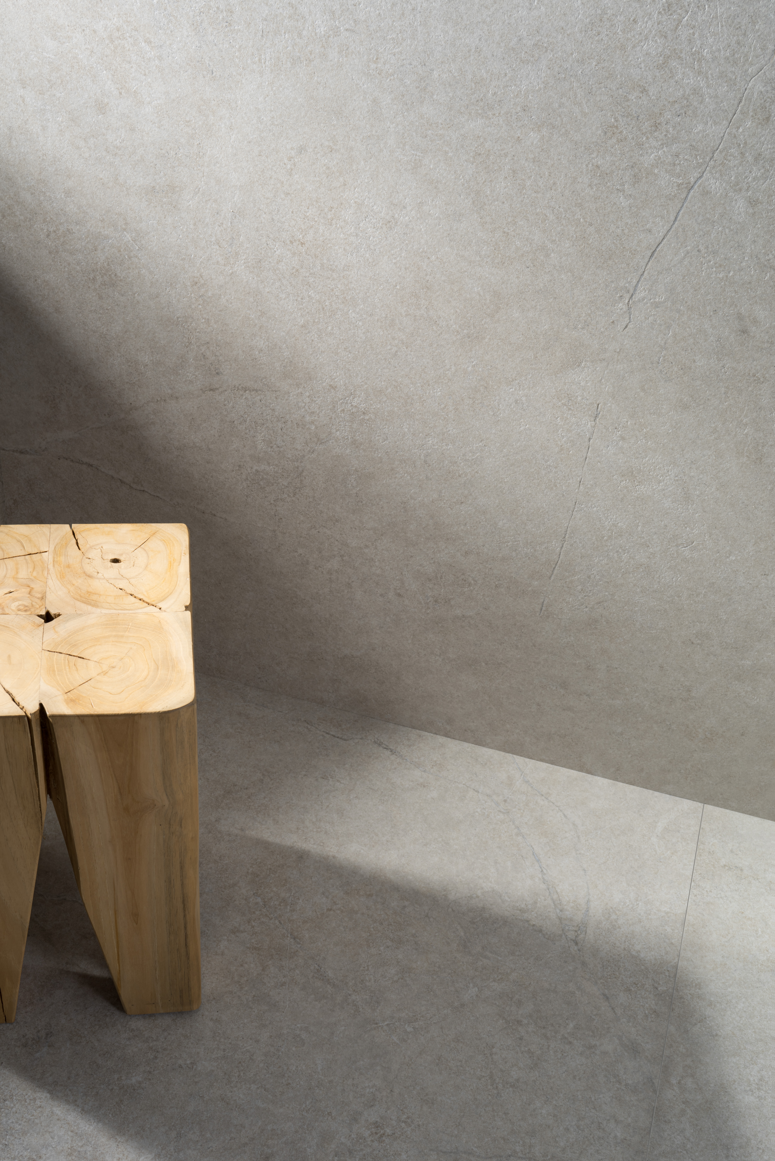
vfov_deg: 39.6
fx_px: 1613
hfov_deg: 27.0
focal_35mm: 50
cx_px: 388
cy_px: 580
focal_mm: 50
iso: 50
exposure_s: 1/125
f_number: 10
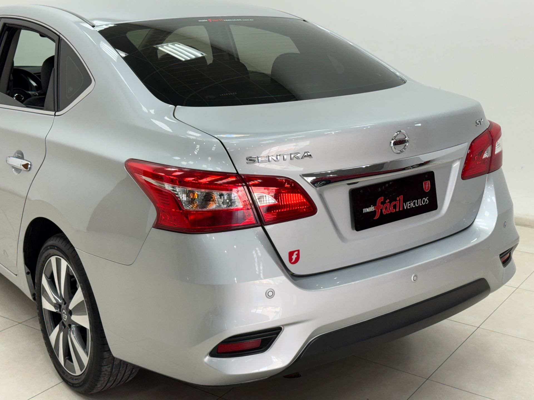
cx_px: 267
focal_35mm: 48
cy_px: 200
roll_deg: +0.4
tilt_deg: -14.9
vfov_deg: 30.3
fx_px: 740
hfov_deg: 39.7
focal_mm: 6.76
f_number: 1.78
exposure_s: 1/120
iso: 64
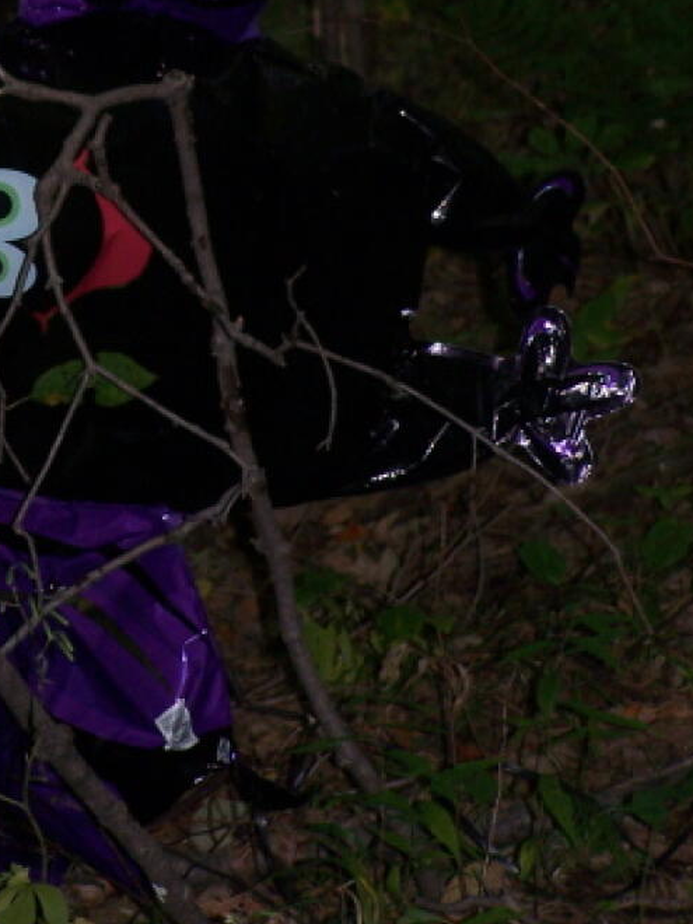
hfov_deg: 3.8
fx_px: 10437
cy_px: 156
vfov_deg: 5.1
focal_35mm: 391
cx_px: 140
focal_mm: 31.3
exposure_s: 1/125
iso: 140
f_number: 3.2
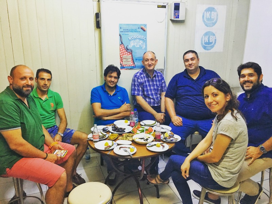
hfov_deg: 61.7
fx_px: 228
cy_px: 102
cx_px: 136
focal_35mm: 29
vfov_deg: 48.2
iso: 200
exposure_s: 1/17
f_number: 2.2
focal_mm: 4.15
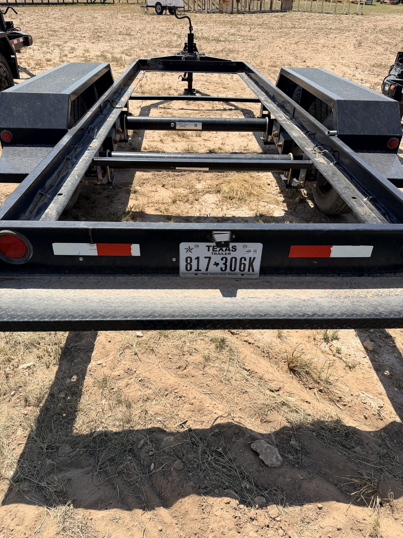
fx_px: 373
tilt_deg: -35.8
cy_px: 269
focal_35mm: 24
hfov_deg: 56.8
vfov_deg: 71.6
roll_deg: -1.5
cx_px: 202
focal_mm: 6.76
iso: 80
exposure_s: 1/4975
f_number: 1.78
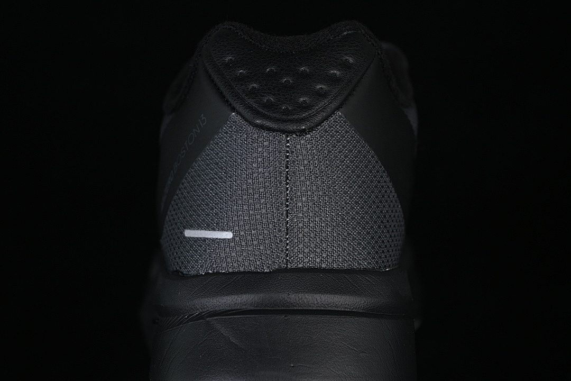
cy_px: 190
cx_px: 286
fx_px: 1189
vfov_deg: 18.2
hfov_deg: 27.0
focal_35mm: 75
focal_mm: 50
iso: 160
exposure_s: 1/50
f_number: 6.3
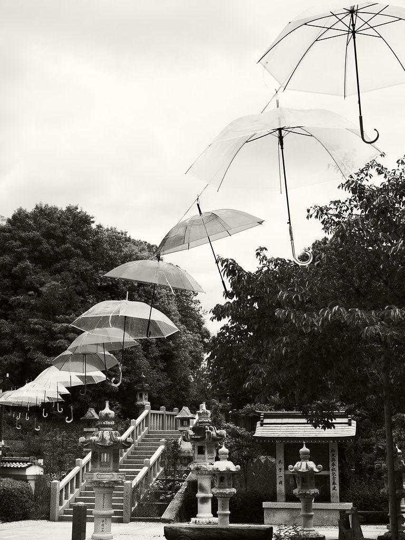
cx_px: 202
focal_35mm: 50
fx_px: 780
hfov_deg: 29.1
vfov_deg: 38.2
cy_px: 270
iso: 200
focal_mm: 25
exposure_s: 1/1000
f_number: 5.6
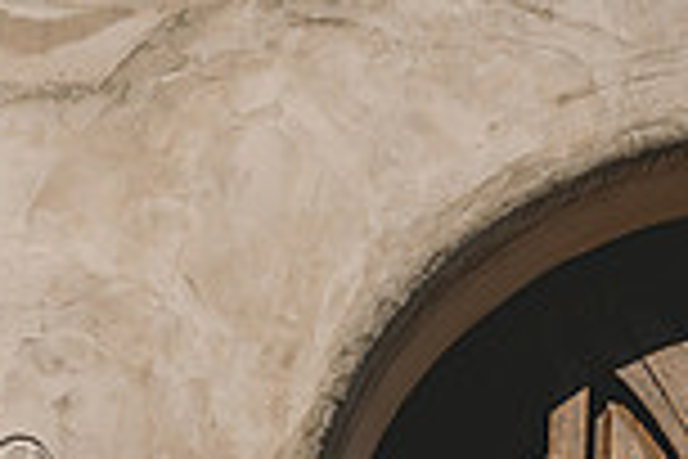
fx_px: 2771
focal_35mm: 145
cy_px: 826
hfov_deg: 13.7
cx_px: 845
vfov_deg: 9.0
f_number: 8
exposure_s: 1/1250
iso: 200
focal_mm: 38
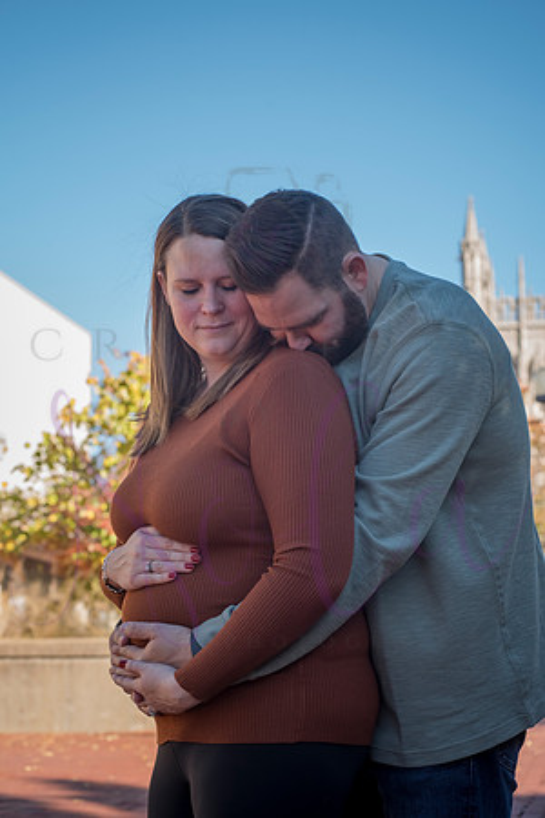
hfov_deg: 17.1
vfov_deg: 25.4
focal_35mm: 80
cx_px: 272
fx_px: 1817
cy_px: 409
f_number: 8
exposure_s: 1/500
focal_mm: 80
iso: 800
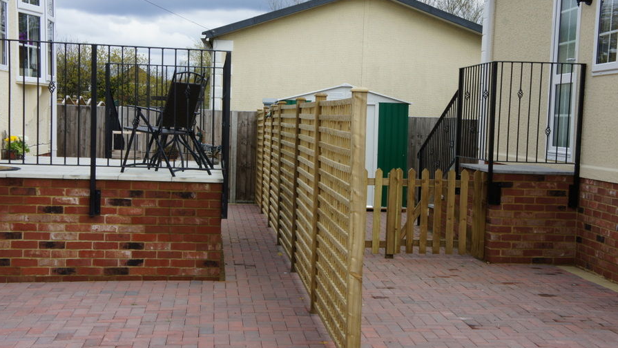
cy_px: 175
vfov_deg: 20.1
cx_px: 308
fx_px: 983
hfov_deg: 34.9
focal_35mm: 60
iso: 200
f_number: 13
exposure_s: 1/100
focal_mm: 38
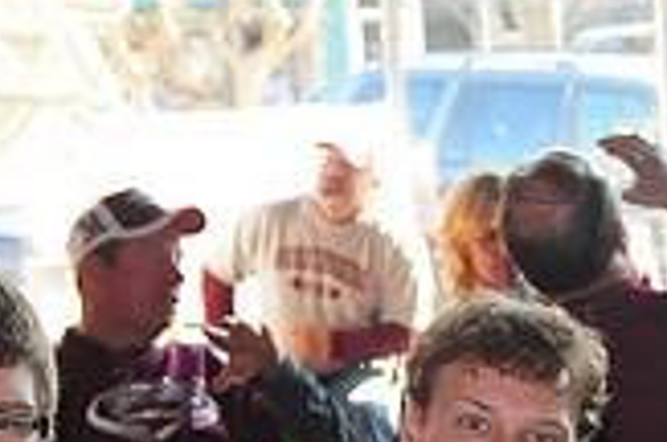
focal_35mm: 128
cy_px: 600
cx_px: 827
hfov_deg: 15.4
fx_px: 2367
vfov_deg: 10.4
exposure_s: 1/320
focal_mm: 24
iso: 1000
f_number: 3.2
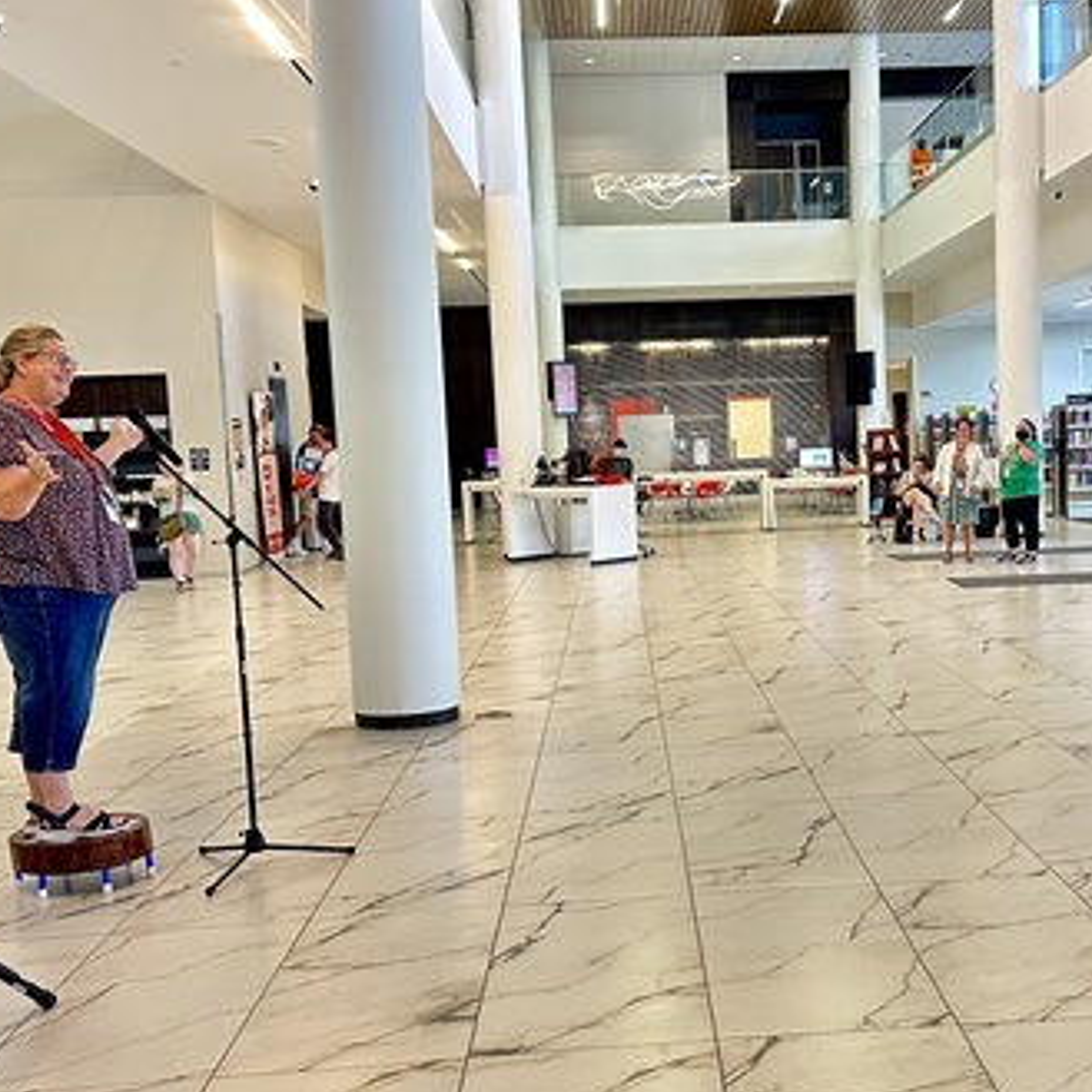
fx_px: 1535
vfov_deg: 39.2
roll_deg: +2.0
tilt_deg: -5.0
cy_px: 581
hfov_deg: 38.7
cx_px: 742
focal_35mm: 43
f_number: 1.78
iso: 250
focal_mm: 6.86
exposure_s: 1/60
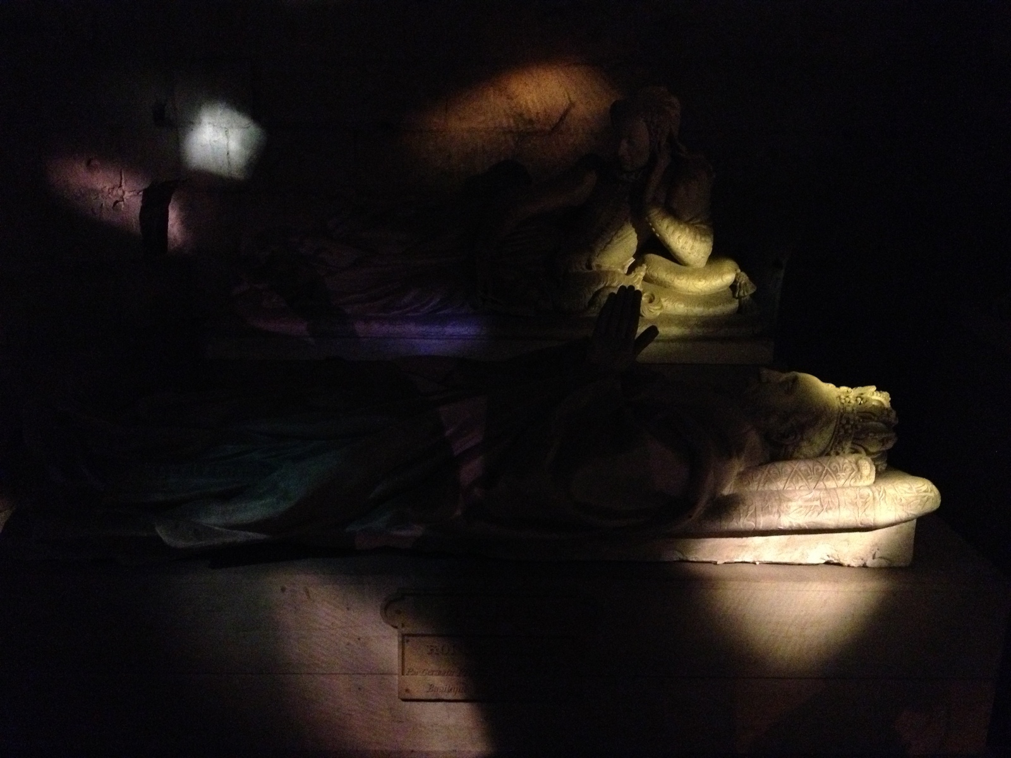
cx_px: 506
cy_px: 379
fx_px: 1022
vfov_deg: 40.7
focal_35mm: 35
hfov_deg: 52.6
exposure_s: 1/15
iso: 800
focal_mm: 4.28
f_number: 2.4
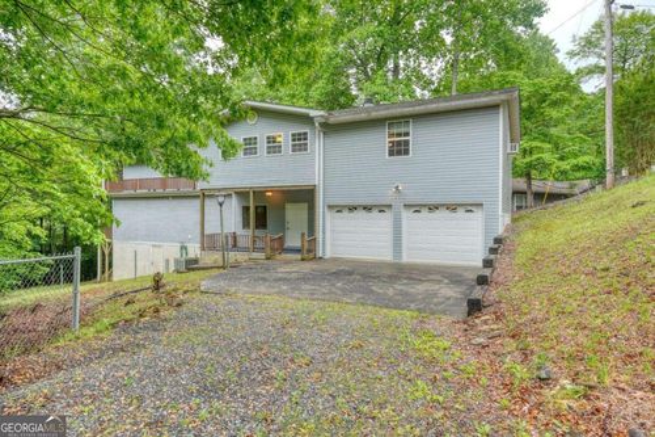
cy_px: 218
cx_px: 328
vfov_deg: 58.4
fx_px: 390
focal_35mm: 21
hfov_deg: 80.0
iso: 100
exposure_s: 1/2.5
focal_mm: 14.3
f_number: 9
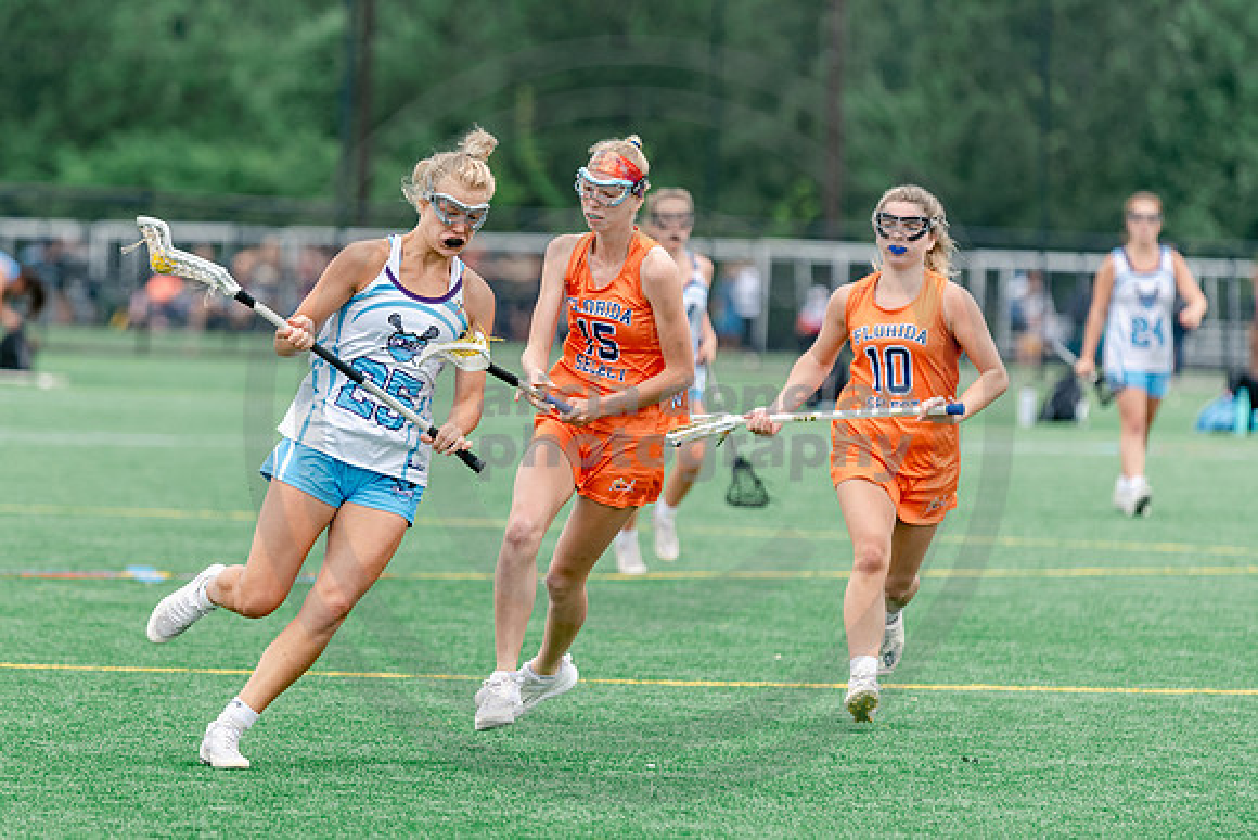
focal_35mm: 327
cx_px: 403
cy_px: 419
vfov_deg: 4.2
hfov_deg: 6.3
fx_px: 11431
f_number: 3
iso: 250
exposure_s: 1/640
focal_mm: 200
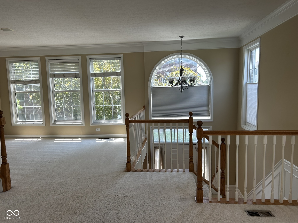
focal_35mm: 26
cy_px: 112
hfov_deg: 67.3
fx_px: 224
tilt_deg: -5.8
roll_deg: +1.4
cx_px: 149
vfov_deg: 53.1
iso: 40
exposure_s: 1/250
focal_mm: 5.7
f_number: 1.5
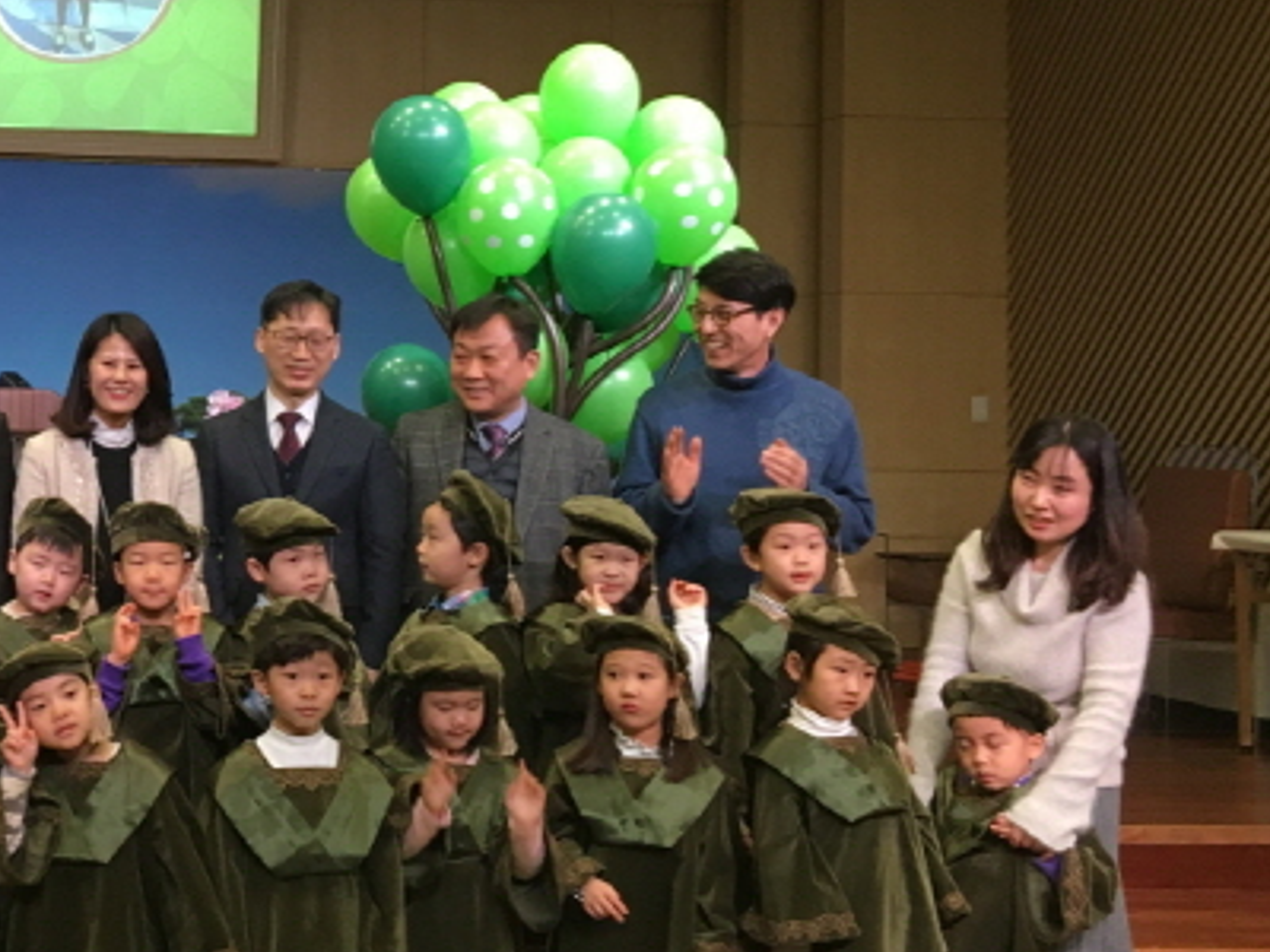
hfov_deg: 27.5
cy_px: 303
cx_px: -40
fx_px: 2421
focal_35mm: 66
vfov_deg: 22.1
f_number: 2.2
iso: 32
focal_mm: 4.15
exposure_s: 1/30
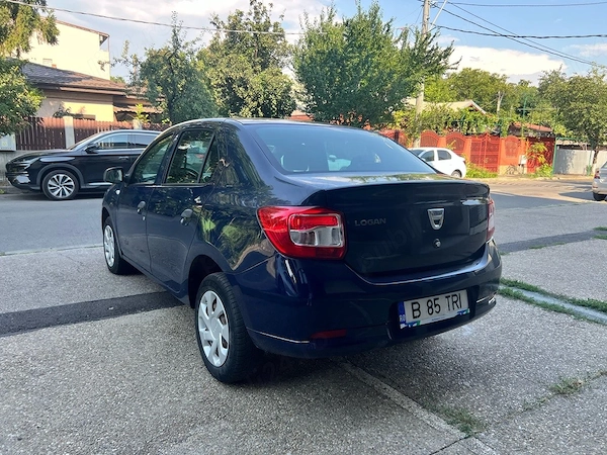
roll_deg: -2.4
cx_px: 304
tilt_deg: -10.3
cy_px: 228
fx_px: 456
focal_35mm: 26
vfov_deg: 53.1
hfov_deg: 67.3
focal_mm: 5.7
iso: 50
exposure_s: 1/528
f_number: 1.5
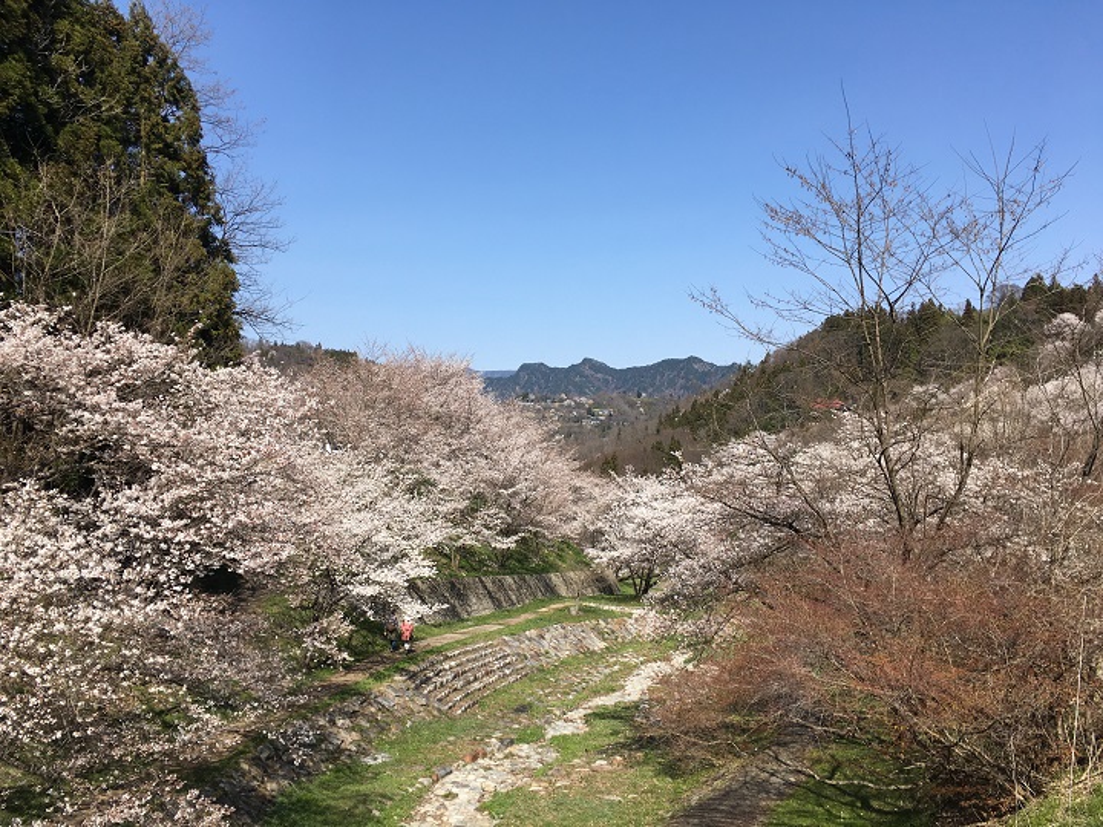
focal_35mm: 29
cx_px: 552
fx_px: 924
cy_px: 414
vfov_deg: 48.2
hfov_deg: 61.7
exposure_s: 1/1451
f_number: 2.2
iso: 25
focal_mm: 4.15
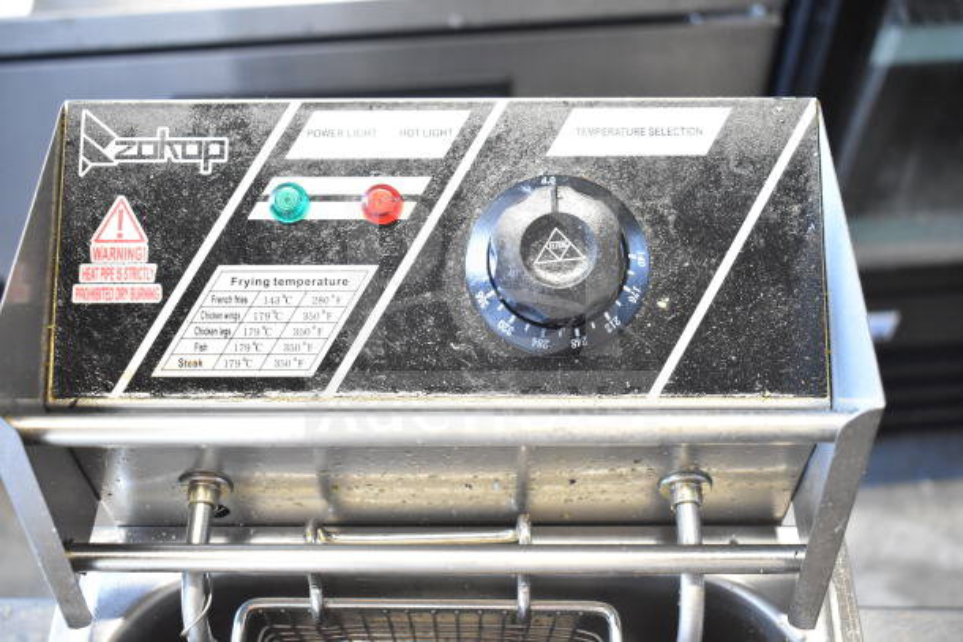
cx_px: 482
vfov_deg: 30.9
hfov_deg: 45.0
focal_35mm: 44
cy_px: 321
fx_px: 1164
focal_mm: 29
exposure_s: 1/50
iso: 3200
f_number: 4.2
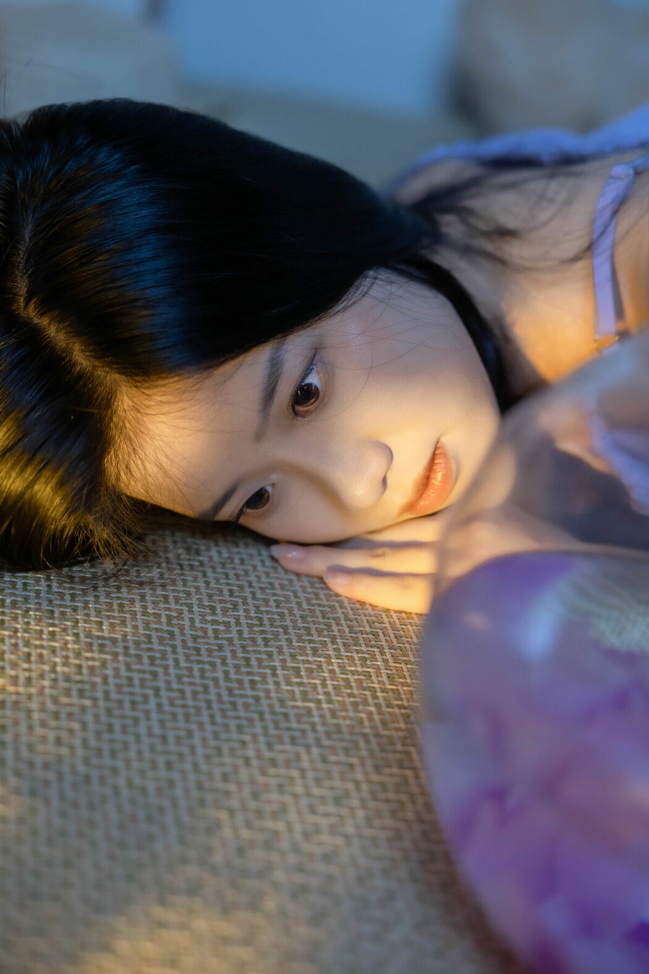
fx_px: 1893
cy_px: 487
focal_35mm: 70
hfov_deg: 19.5
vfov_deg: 28.8
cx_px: 324
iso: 1000
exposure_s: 1/320
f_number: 2.8
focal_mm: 70
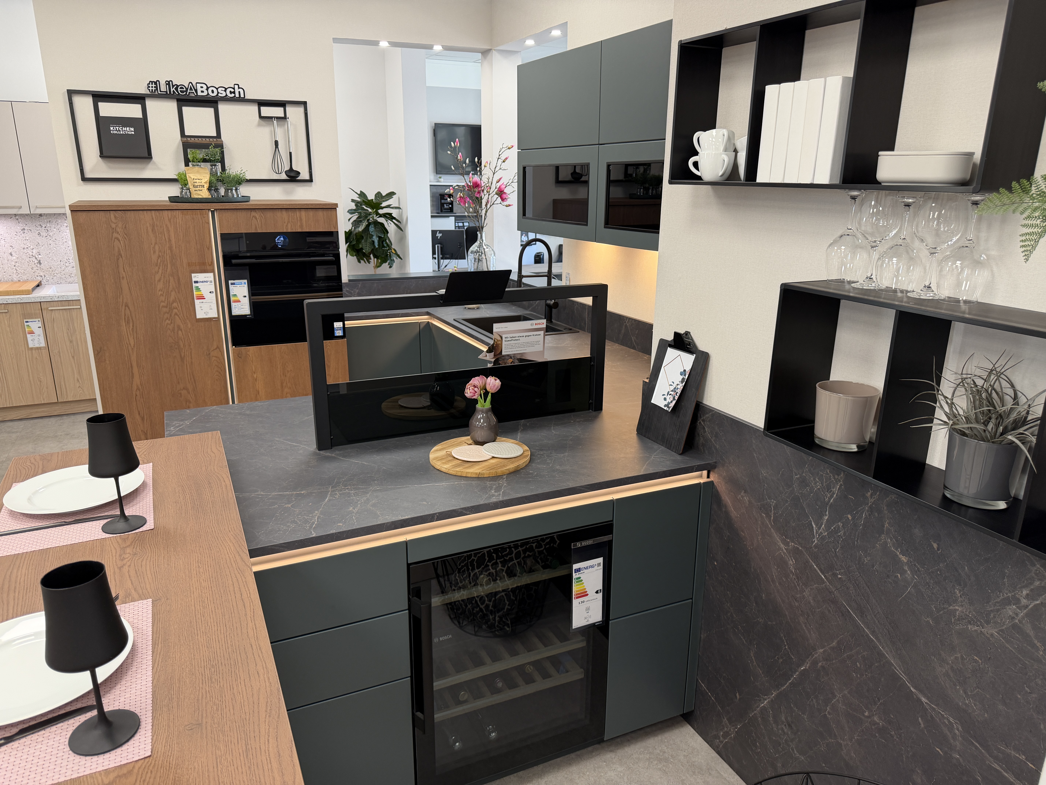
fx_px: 725
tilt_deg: -16.0
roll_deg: -0.5
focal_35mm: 24
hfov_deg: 71.6
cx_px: 523
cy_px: 392
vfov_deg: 56.8
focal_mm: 6.76
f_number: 1.78
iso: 125
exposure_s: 1/50
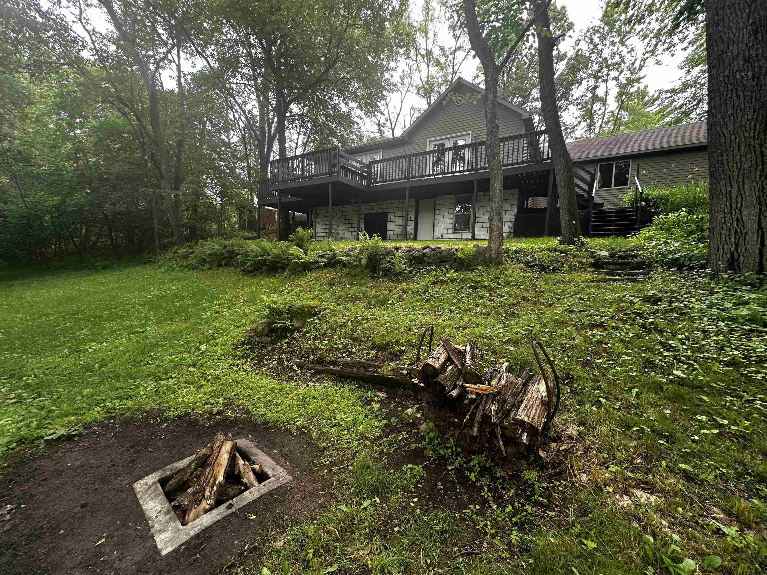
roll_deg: -3.4
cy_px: 288
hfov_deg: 102.1
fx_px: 310
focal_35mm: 14
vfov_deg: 85.7
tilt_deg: -1.4
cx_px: 384
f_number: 2.2
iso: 64
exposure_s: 1/99
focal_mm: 2.22
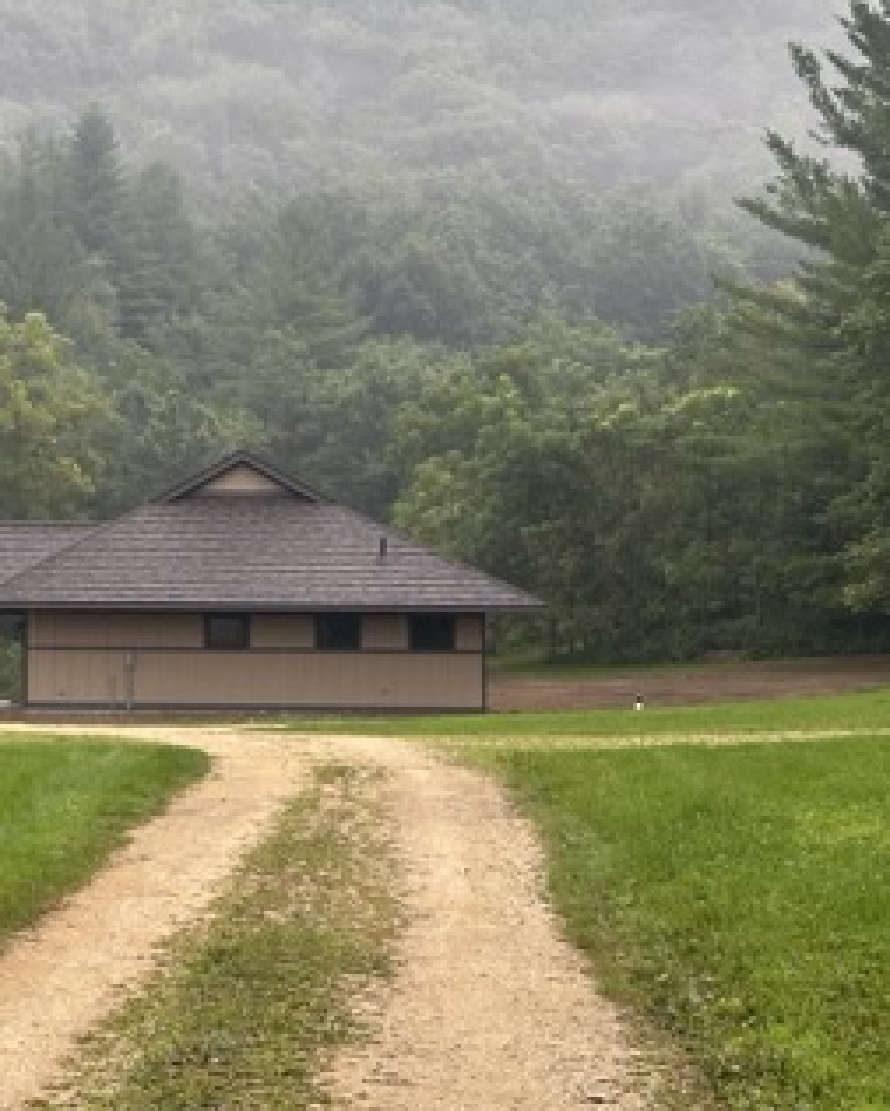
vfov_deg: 20.2
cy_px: 485
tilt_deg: +3.2
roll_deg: -0.2
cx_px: -225
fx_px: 3126
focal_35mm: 95
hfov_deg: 15.5
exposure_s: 1/142
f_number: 1.78
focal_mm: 6.86
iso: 80
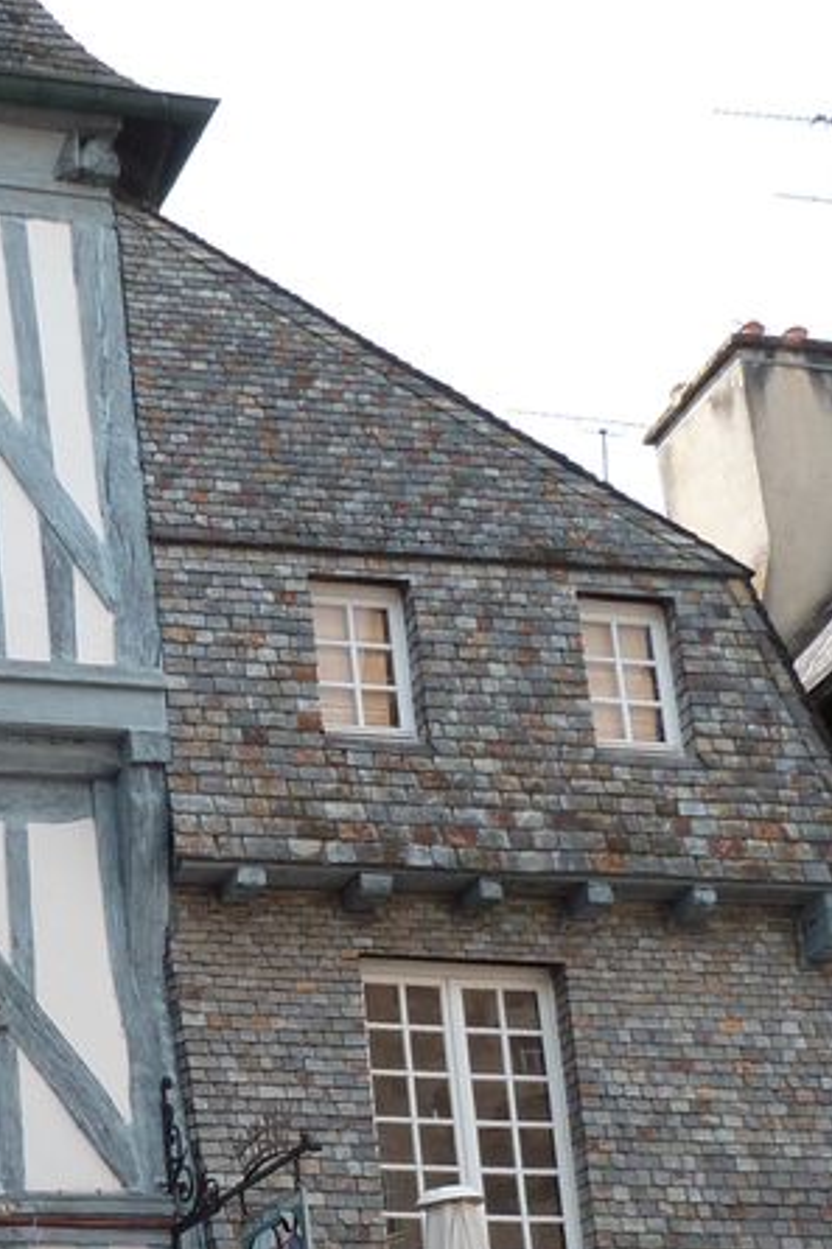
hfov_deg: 18.2
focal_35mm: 70
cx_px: -235
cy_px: 1061
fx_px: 2428
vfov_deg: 28.0
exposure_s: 1/200
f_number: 4
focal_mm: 4.1
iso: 80
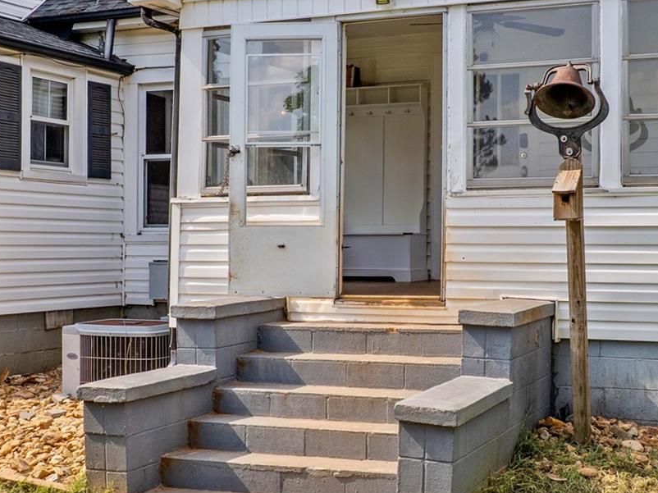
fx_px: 1026
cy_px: 224
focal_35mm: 54
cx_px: 368
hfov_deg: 35.5
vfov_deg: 27.0
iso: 100
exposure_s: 1/640
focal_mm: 8.38
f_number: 2.8
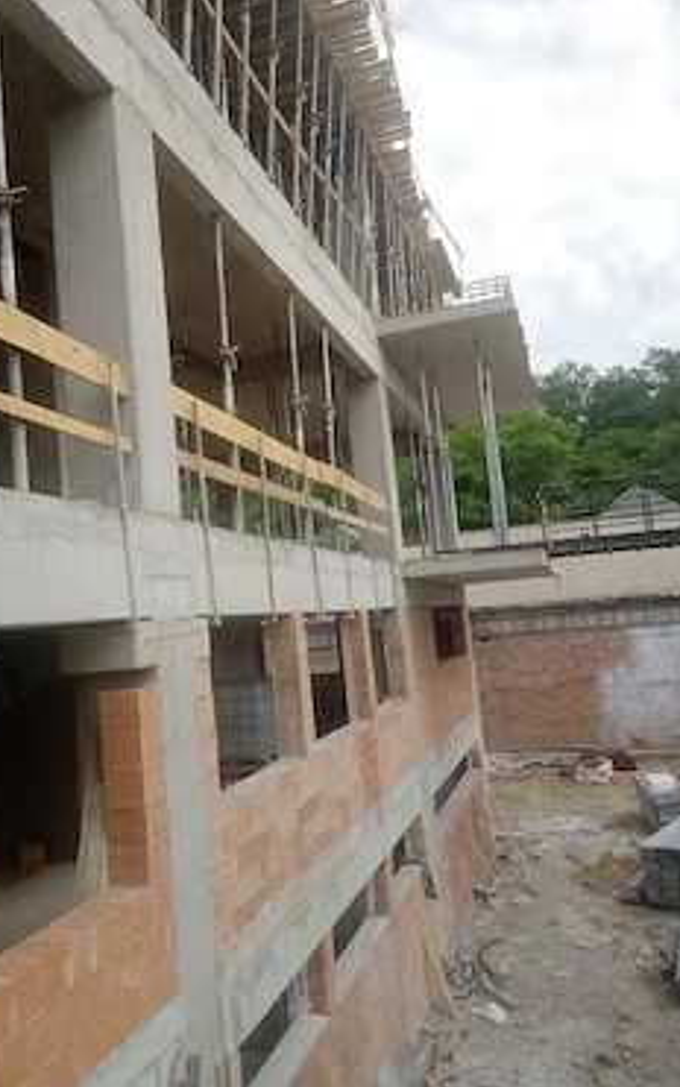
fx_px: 948
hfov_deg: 39.2
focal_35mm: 32
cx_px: 255
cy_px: 527
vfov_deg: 59.6
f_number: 2
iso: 115
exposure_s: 1/1111
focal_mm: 3.54
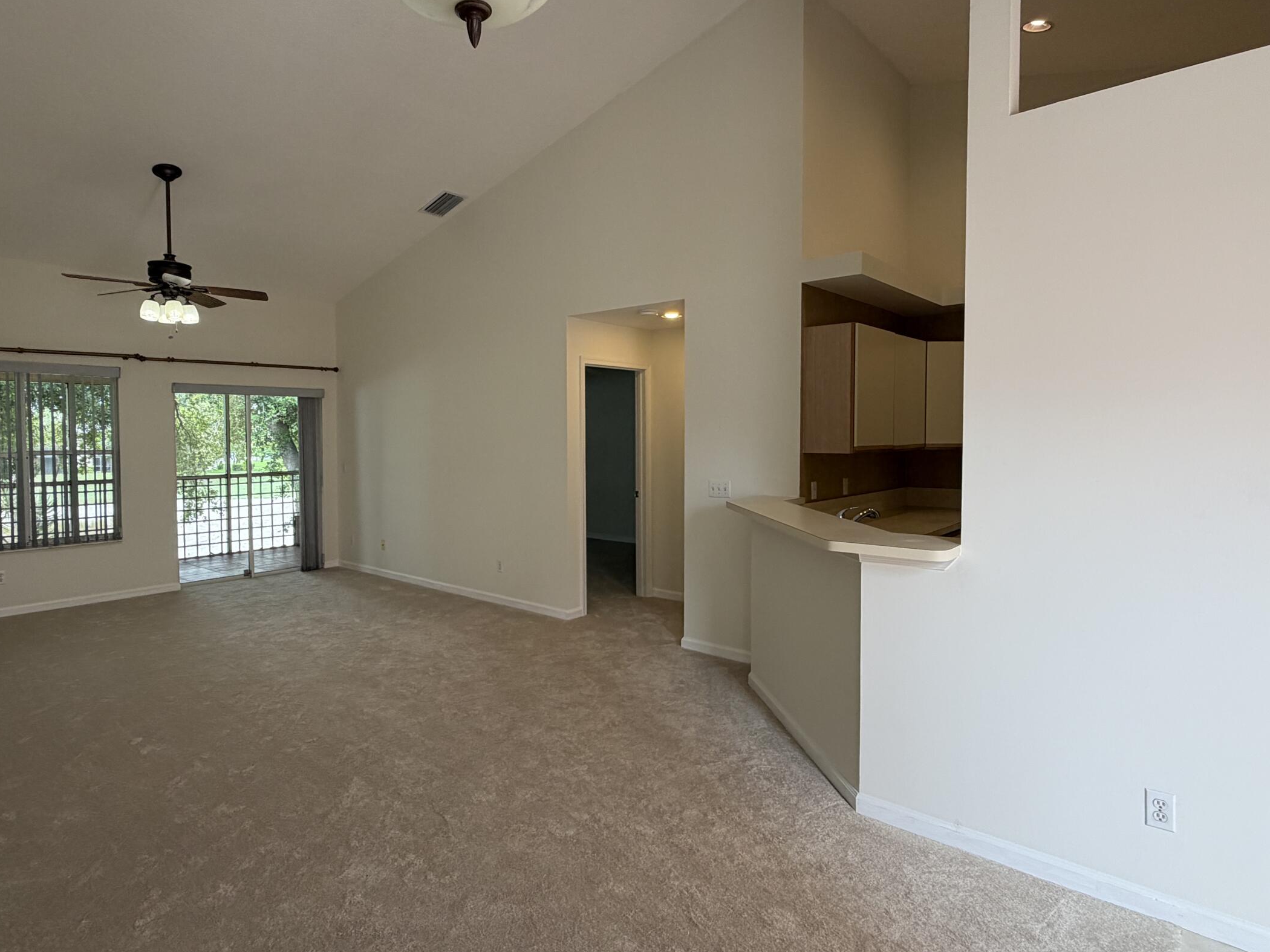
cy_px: 461
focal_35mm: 20
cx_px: 562
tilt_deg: -2.9
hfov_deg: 81.4
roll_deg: +0.7
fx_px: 734
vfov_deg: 66.0
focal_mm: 2.22
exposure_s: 1/120
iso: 80
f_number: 2.2
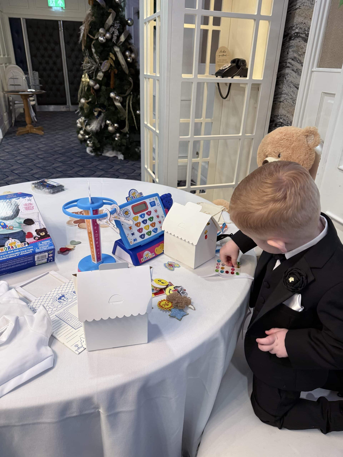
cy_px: 228
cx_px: 172
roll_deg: -1.6
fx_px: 317
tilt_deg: -26.6
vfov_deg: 71.6
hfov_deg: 56.8
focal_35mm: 24
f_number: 1.78
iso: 200
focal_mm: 6.76
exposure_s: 1/119
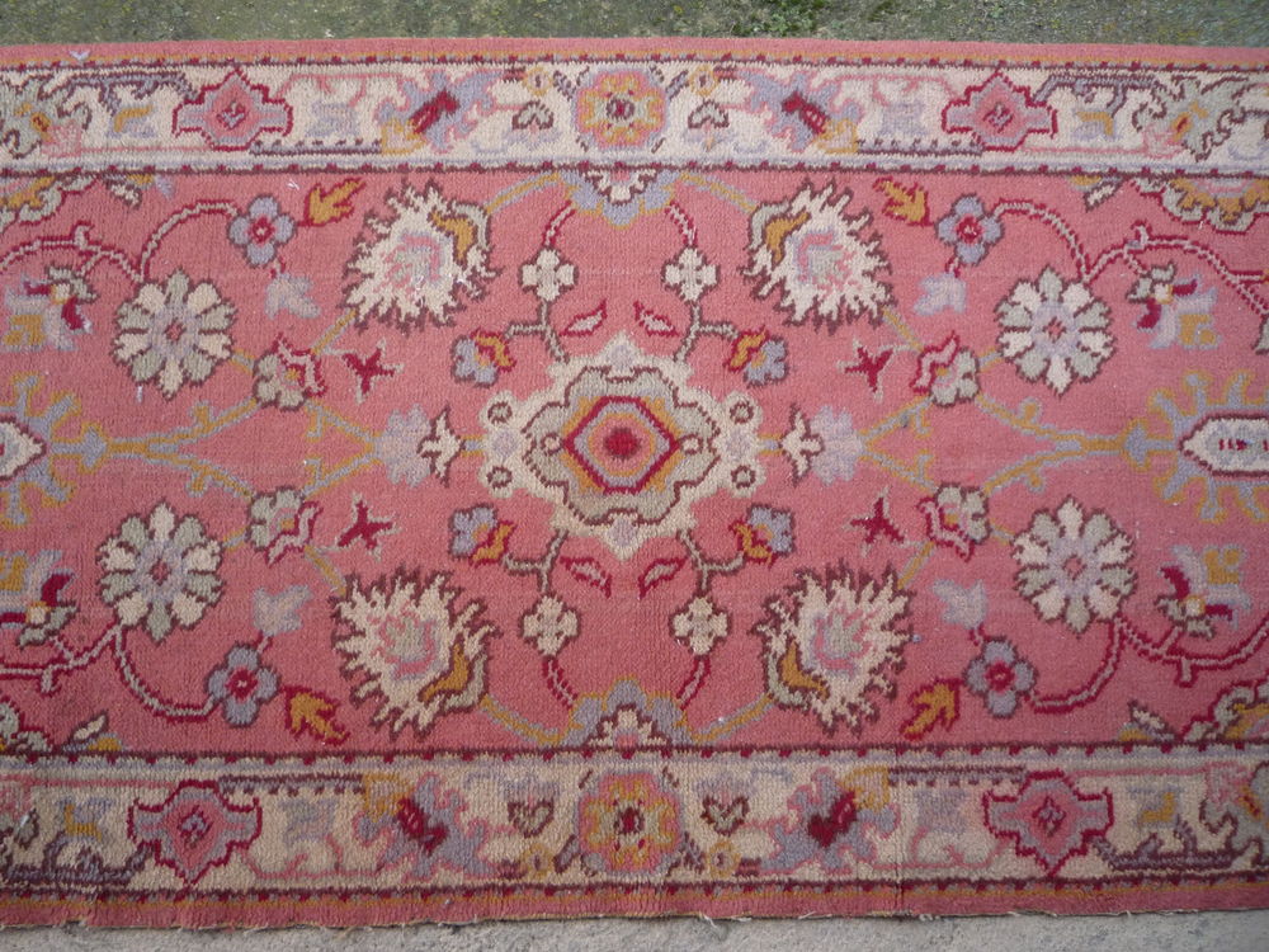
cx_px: 634
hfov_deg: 60.0
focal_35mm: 30
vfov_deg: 46.8
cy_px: 476
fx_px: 1100
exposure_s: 1/30
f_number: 3.3
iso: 200
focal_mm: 5.2
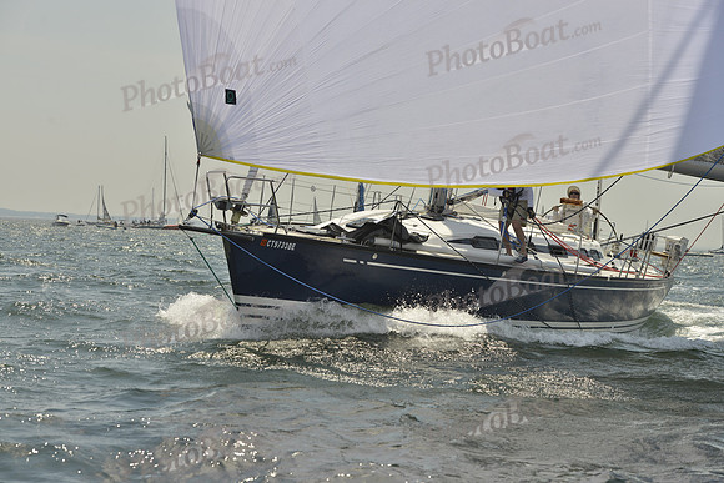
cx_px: 362
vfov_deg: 16.1
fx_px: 1710
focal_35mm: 85
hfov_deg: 23.9
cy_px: 242
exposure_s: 1/1250
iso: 200
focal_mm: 85
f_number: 8
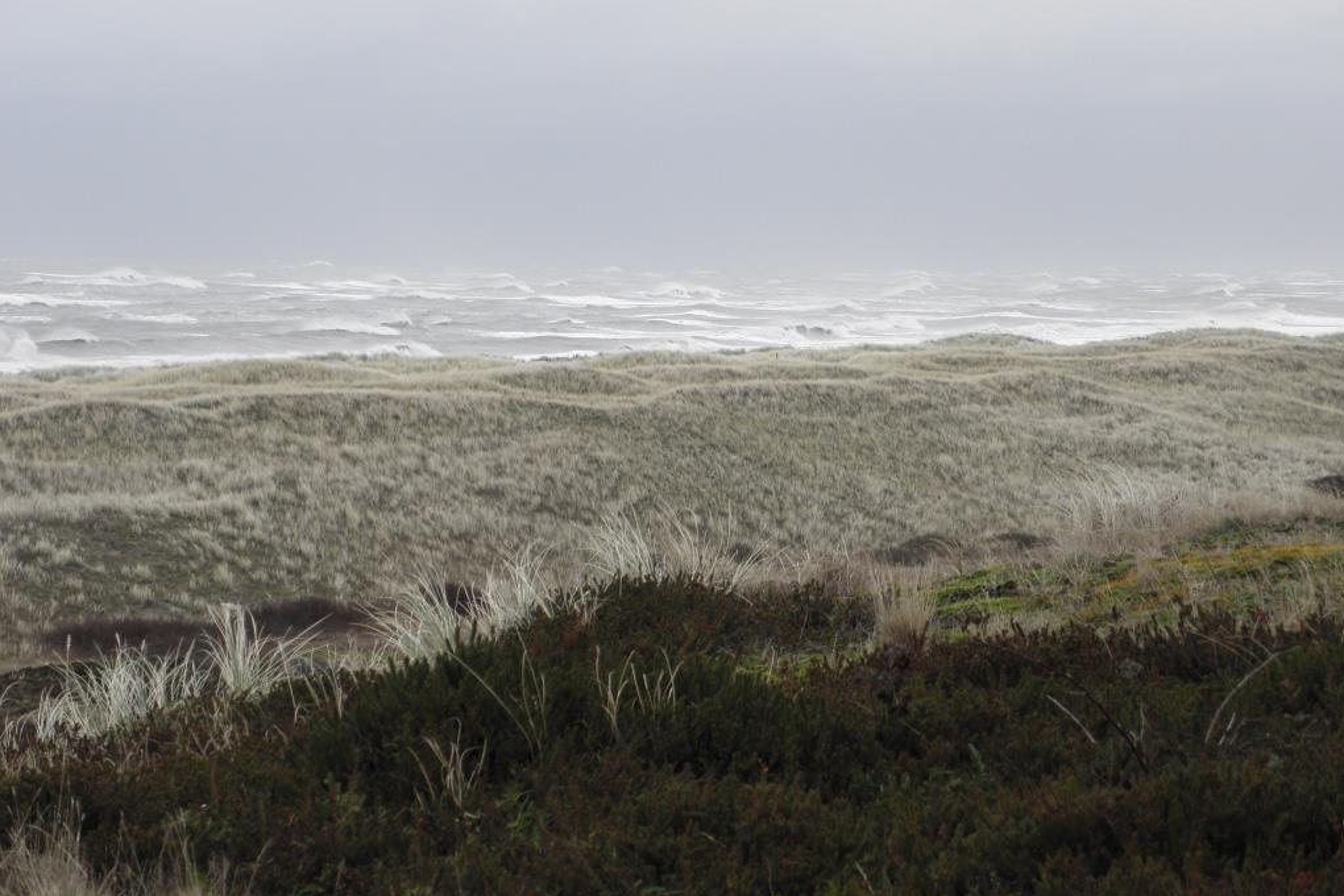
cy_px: 414
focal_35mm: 118
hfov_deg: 17.3
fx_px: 4405
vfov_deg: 11.6
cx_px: 673
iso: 125
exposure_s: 1/160
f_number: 4.3
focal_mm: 20.23
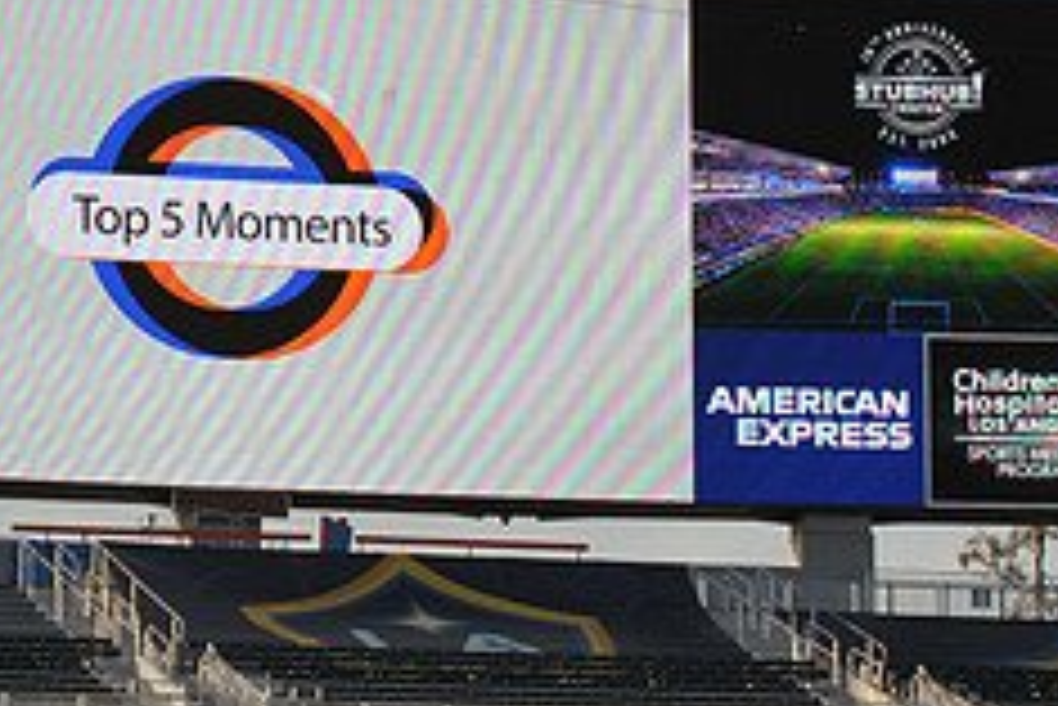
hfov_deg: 8.5
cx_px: 203
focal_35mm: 242
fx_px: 7116
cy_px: 238
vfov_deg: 5.7
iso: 400
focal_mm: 98
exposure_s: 1/500
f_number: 11
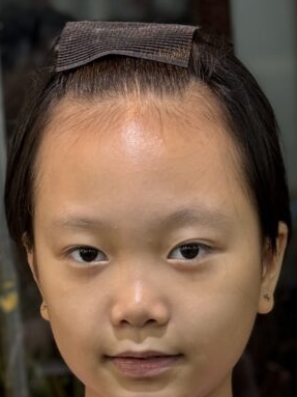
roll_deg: +4.3
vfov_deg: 11.5
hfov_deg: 8.9
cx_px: 147
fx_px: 1912
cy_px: 530
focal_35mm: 167
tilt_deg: -11.1
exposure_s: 1/50
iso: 64
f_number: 1.78
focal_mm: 6.76
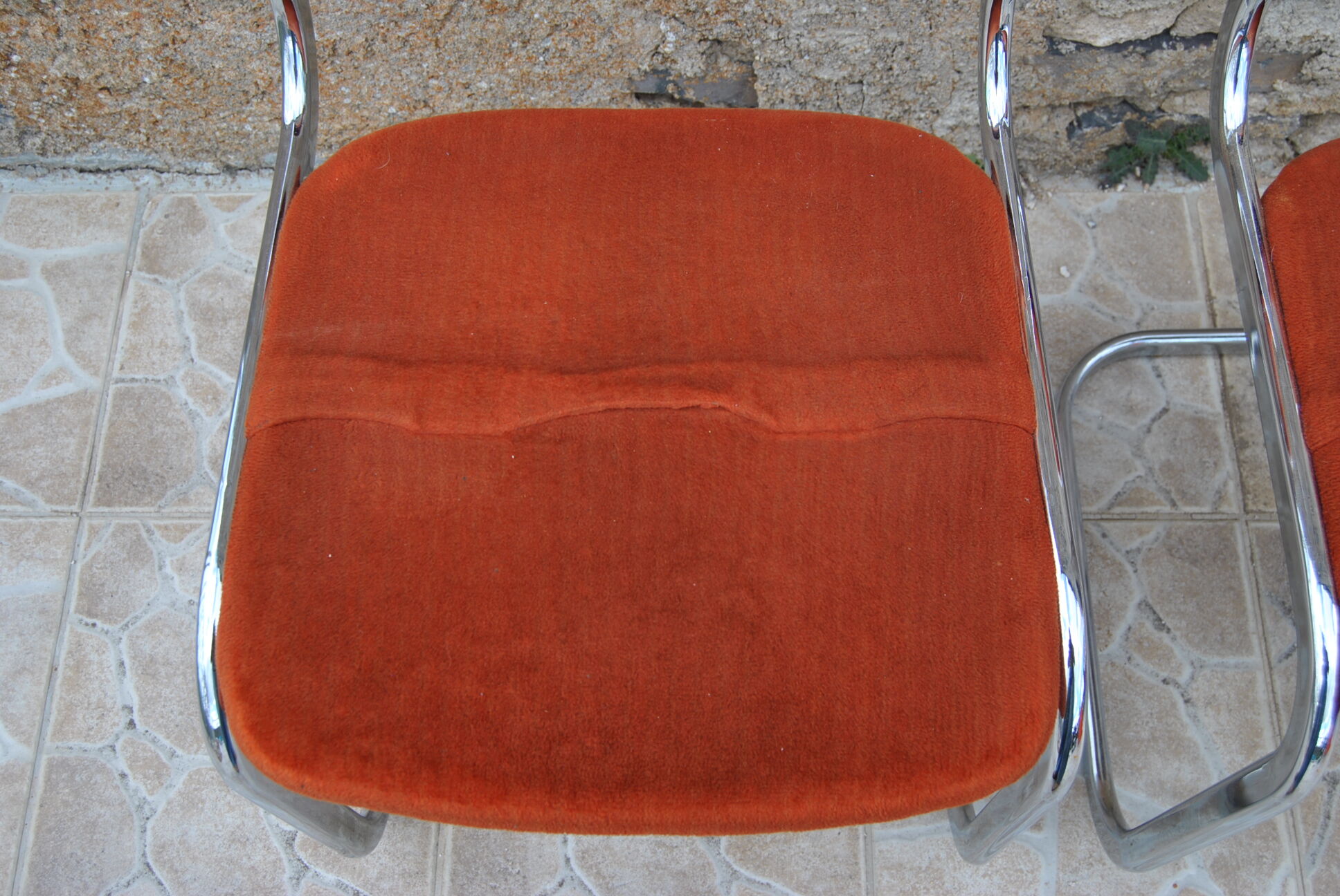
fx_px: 1453
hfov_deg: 49.5
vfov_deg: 34.3
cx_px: 670
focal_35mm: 39
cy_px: 448
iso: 100
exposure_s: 1/160
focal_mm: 26
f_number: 6.3
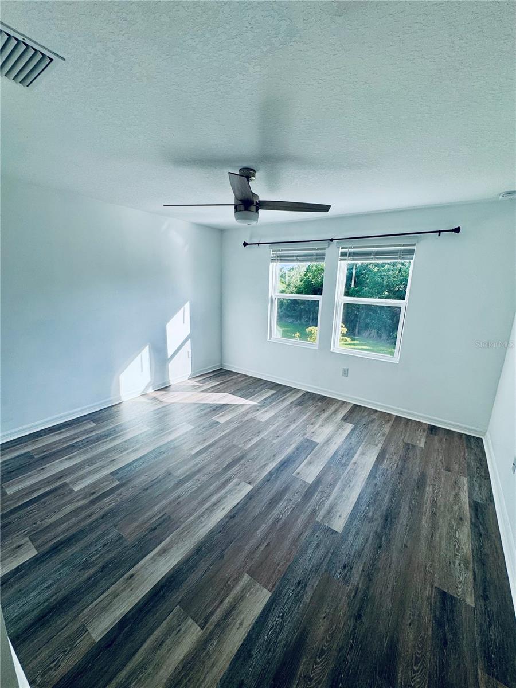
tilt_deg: -13.3
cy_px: 344
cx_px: 258
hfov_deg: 85.7
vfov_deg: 102.1
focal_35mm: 14
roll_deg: -0.5
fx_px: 278
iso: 40
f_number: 2.2
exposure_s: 1/388
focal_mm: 2.22
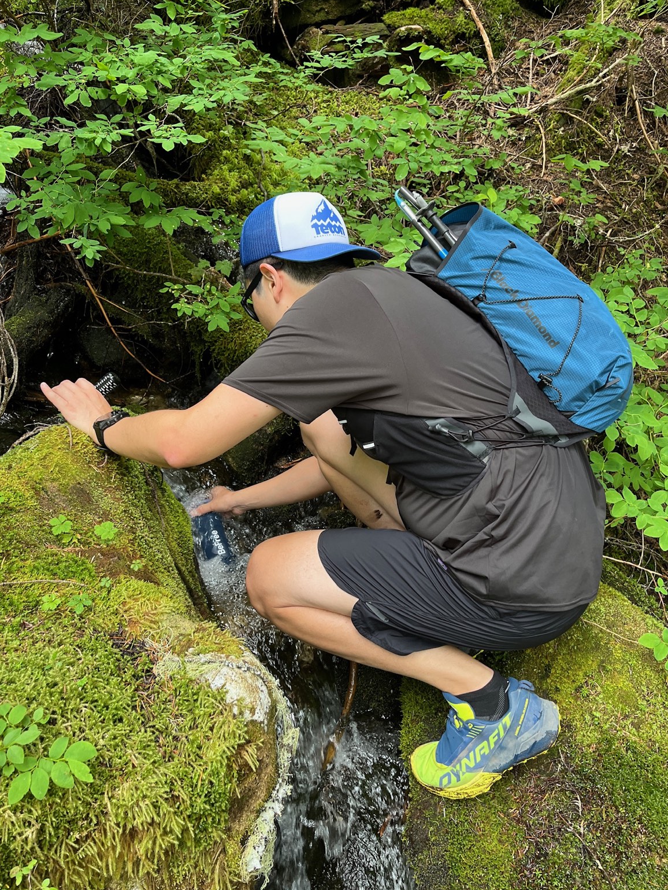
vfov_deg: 65.3
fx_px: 695
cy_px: 433
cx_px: 324
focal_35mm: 27
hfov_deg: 51.4
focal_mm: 5.1
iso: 125
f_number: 1.6
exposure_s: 1/121
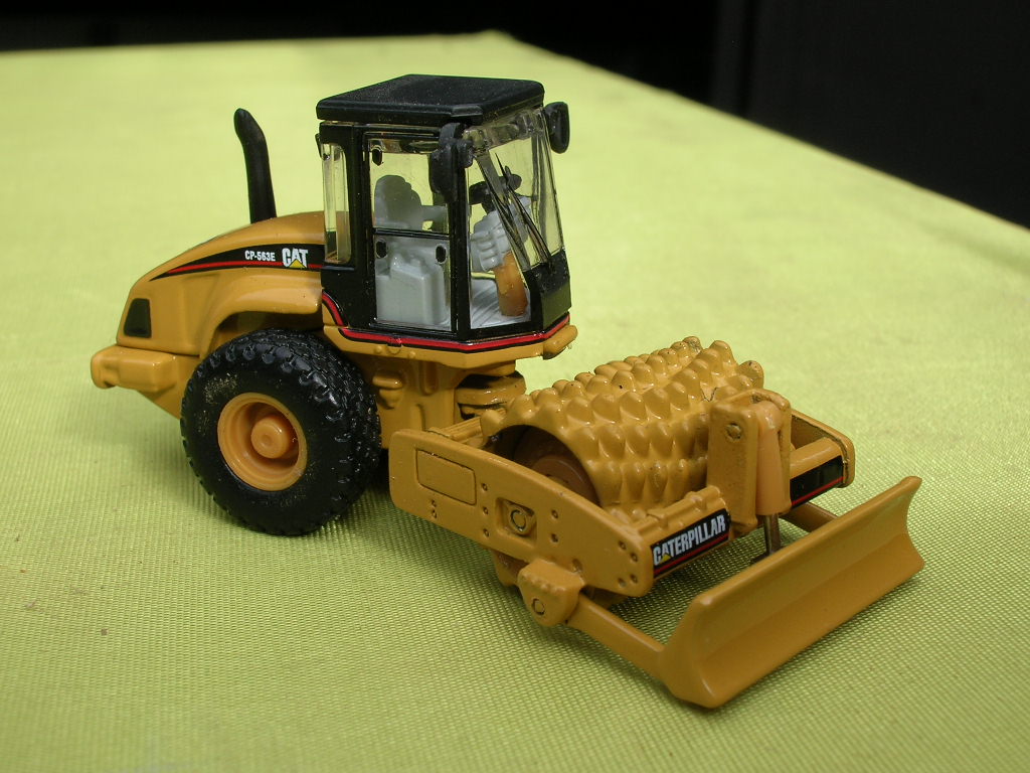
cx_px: 515
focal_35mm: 46
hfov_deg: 41.2
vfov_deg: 31.5
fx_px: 1369
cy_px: 386
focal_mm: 7.7
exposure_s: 1/165
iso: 50
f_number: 5.4
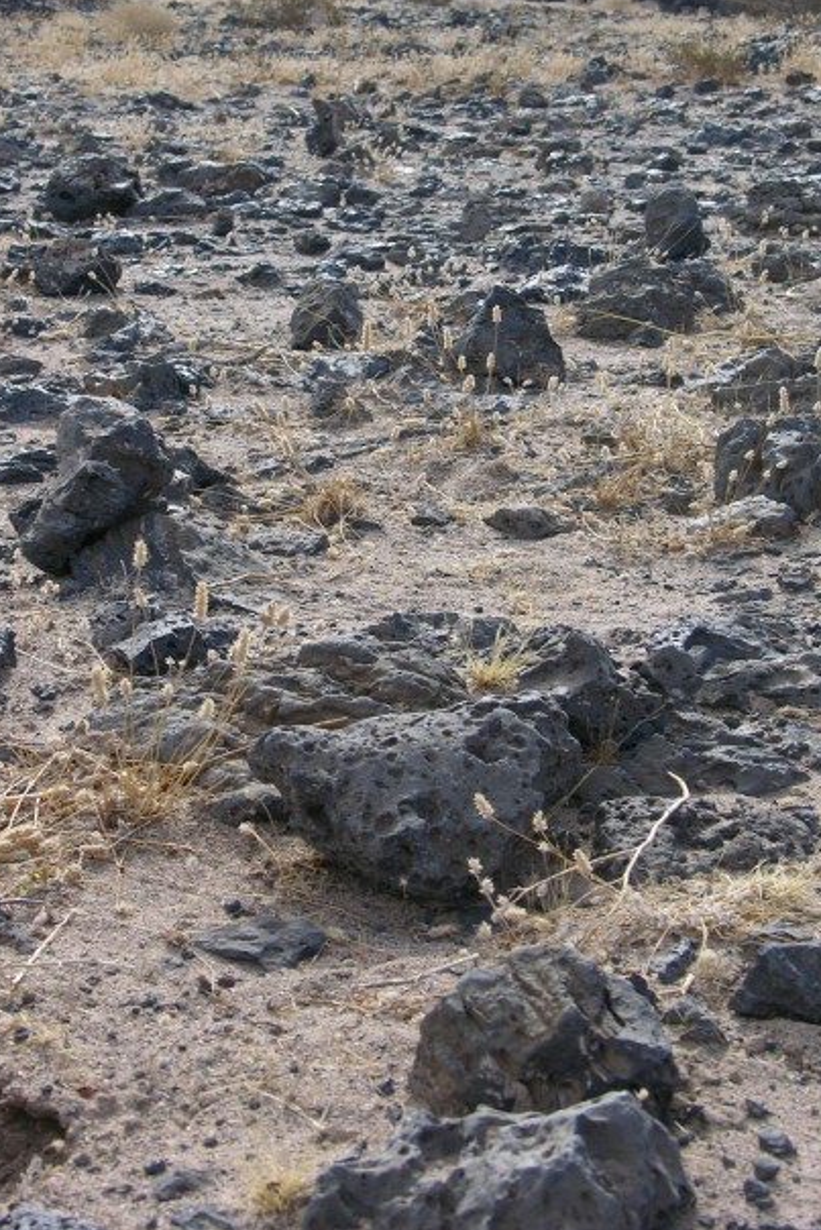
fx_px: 2803
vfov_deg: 24.7
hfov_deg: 16.7
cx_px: 399
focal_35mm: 82
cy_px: 481
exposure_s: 1/222
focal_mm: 15.7
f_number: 5.1
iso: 50
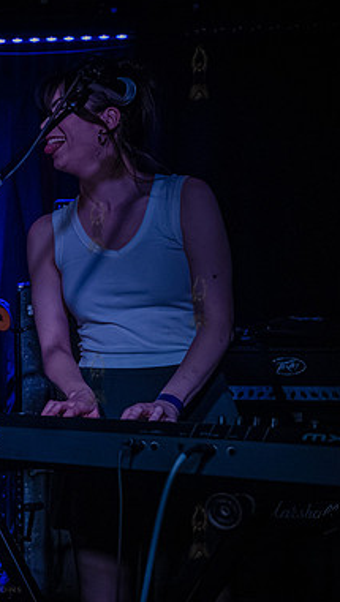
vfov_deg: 33.8
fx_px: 991
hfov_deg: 17.6
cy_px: 294
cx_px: -159
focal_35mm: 62
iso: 16000
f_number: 3.2
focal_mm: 35
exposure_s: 1/320
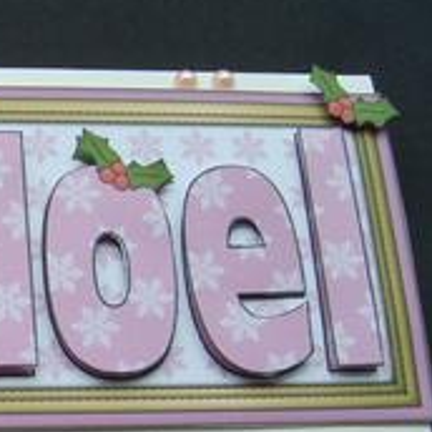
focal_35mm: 81
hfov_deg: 19.8
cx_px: -116
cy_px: 286
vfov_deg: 21.3
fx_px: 1144
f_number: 2.8
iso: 80
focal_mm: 5.8
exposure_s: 1/30
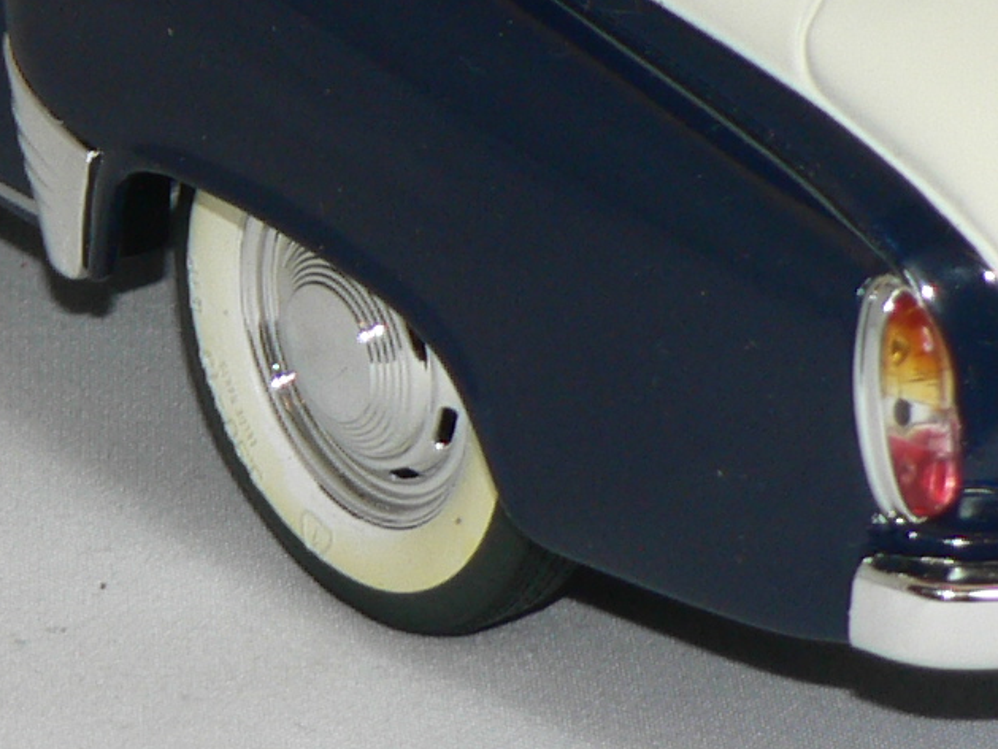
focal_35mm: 297
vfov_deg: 5.0
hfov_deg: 6.7
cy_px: -287
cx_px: 211
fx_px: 8564
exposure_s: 1/60
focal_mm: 12.2
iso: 80
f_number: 3.2
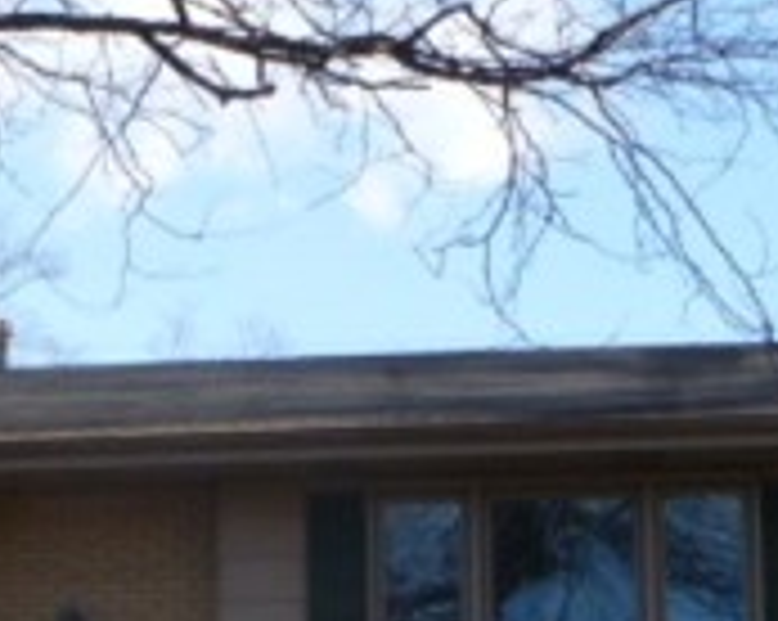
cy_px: 716
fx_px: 2829
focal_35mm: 123
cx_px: 198
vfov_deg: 12.3
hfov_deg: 15.6
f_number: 3.6
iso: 80
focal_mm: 6.1
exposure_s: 1/250
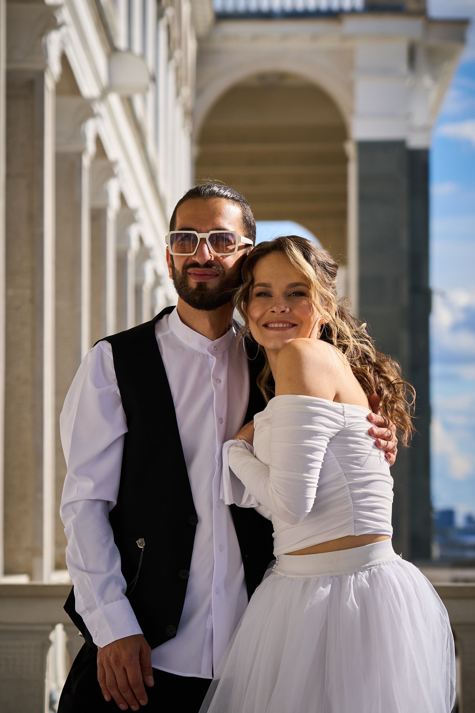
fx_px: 2672
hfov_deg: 10.2
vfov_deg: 15.2
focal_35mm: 135
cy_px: 356
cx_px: 238
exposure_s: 1/4000
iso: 400
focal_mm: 90
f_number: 4.5
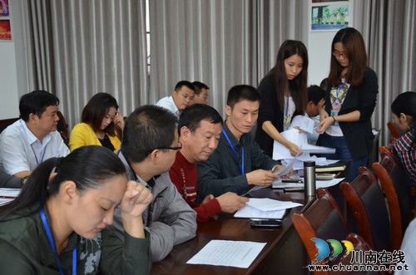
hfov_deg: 35.1
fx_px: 657
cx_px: 208
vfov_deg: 23.7
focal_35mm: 57
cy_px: 138
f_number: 4.5
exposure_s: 1/30
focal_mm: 38
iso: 800
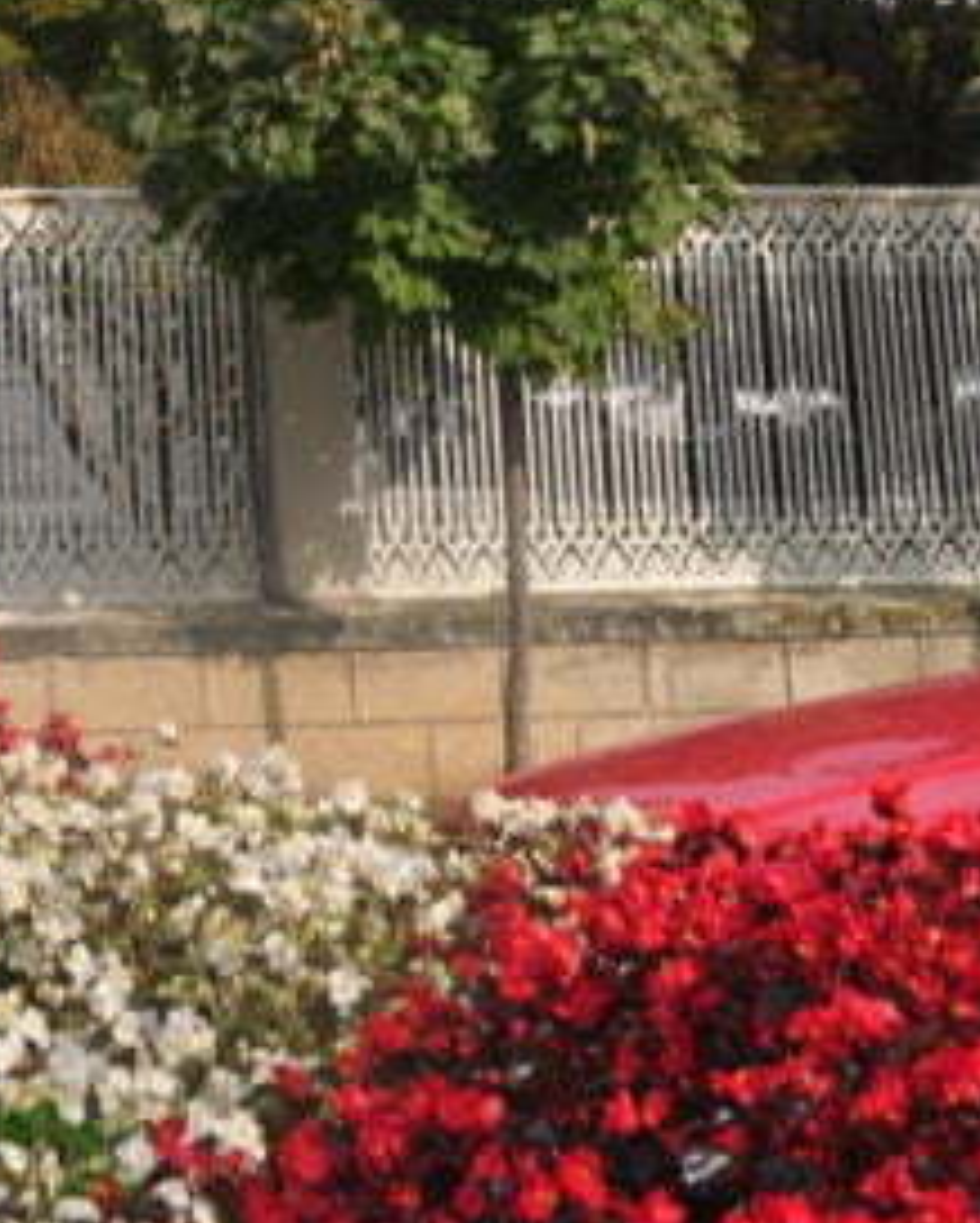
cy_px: -787
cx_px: -400
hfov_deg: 11.7
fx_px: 4599
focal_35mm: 127
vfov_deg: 13.9
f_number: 8
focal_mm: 24
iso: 200
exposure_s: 1/400
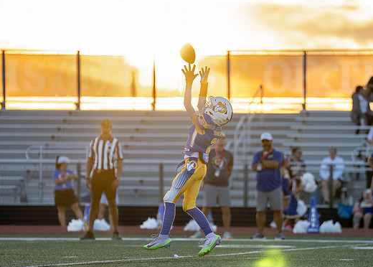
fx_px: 3423
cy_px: 155
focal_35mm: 323
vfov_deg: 4.5
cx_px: 200
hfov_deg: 6.2
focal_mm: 200
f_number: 2.8
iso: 1000
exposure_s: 1/2000
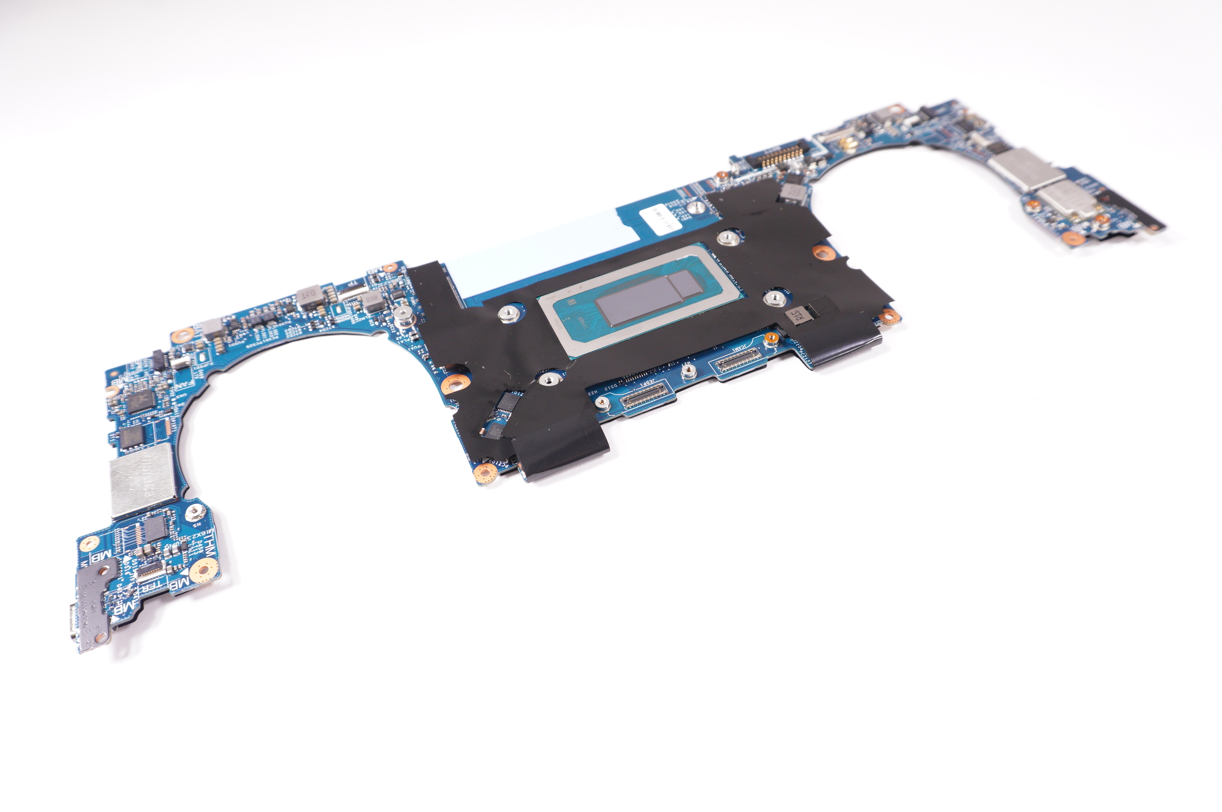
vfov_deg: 53.0
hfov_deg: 73.8
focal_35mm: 24
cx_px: 611
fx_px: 814
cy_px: 406
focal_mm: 16
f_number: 5.6
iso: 640
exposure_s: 1/200
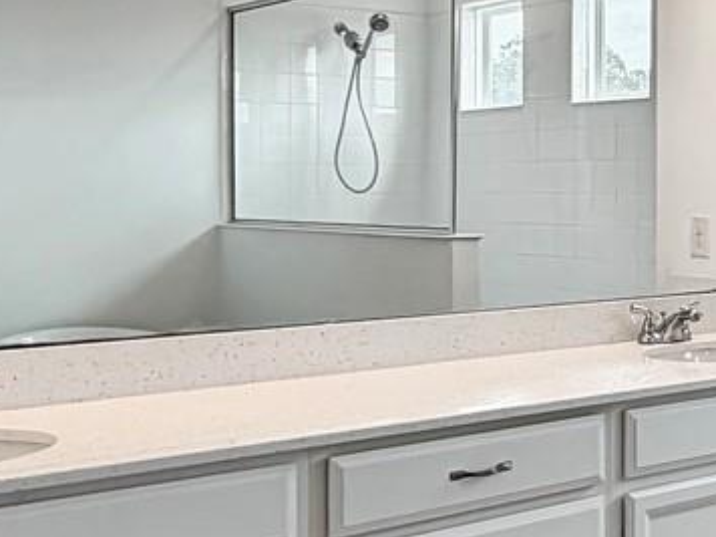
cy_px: 171
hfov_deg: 29.0
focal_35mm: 63
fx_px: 1303
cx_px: 694
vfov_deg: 23.2
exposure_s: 1/120
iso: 80
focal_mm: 2.22
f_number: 2.2
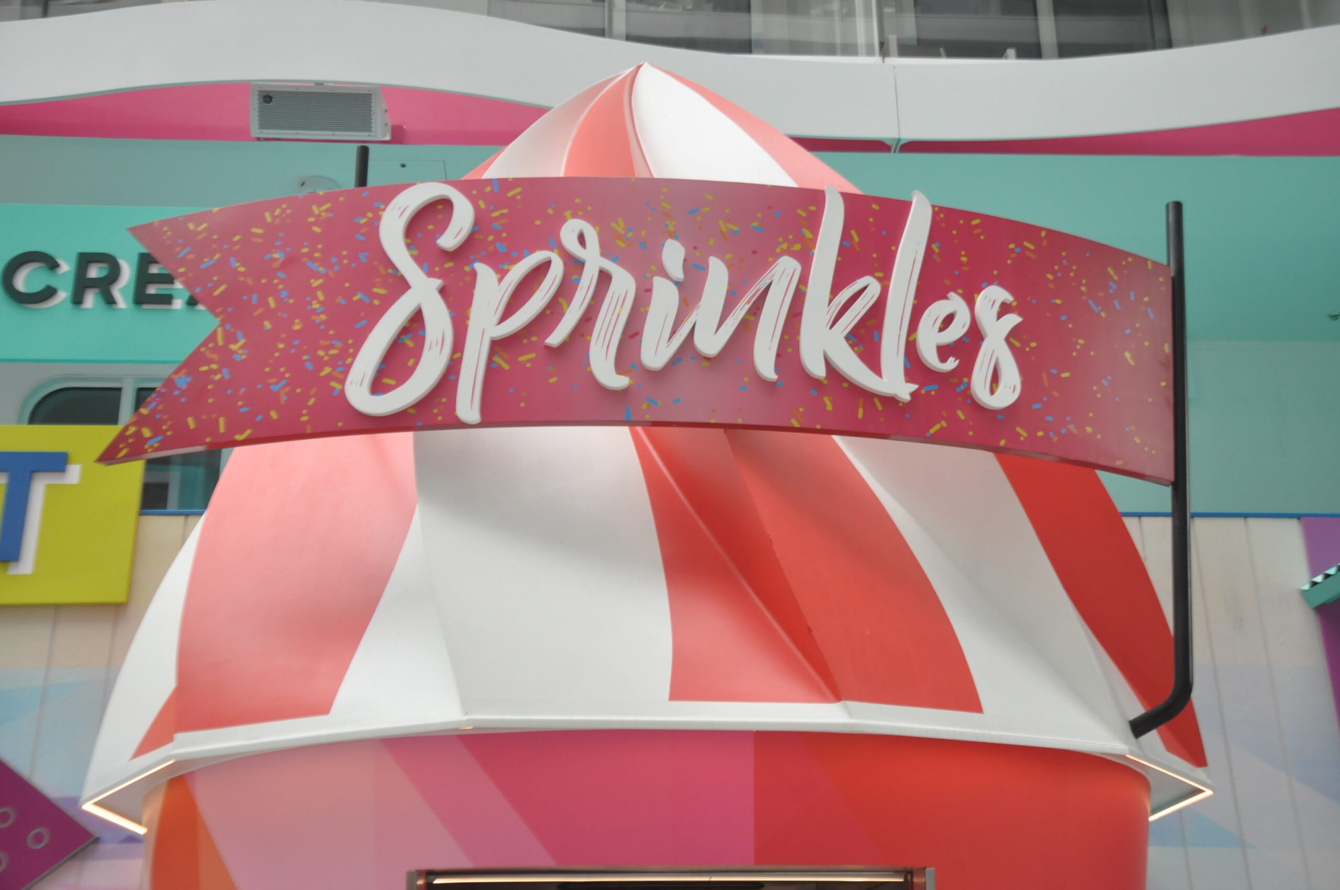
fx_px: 1450
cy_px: 445
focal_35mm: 39
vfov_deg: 34.1
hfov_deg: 49.6
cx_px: 670
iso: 1250
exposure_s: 1/800
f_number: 7.1
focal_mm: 26
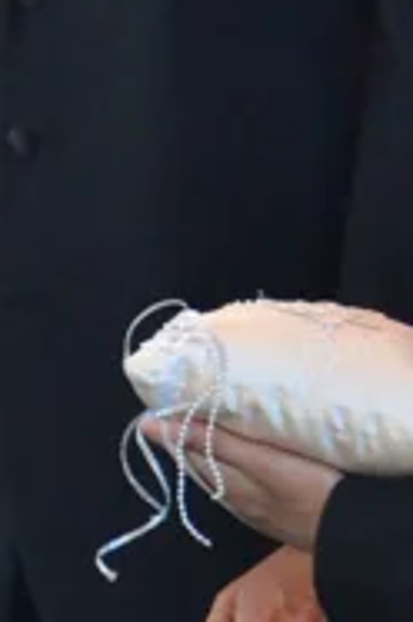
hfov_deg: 2.4
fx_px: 9739
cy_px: 396
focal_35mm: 564
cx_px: -210
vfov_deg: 3.7
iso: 3200
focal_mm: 65
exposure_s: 1/80
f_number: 4.5
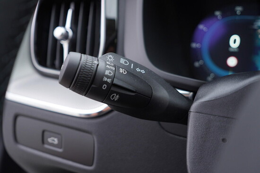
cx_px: 130
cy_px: 86
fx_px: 260
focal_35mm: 36
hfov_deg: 53.1
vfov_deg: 36.9
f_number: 2.8
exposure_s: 1/40
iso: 125
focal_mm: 24
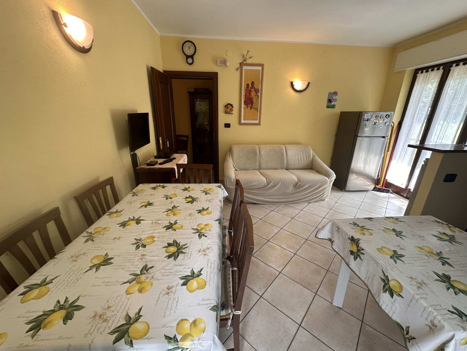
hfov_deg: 102.1
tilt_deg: -18.2
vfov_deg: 85.7
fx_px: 189
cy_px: 176
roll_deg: -0.6
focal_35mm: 14
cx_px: 234
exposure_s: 1/99
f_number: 2.2
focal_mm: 2.22
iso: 100
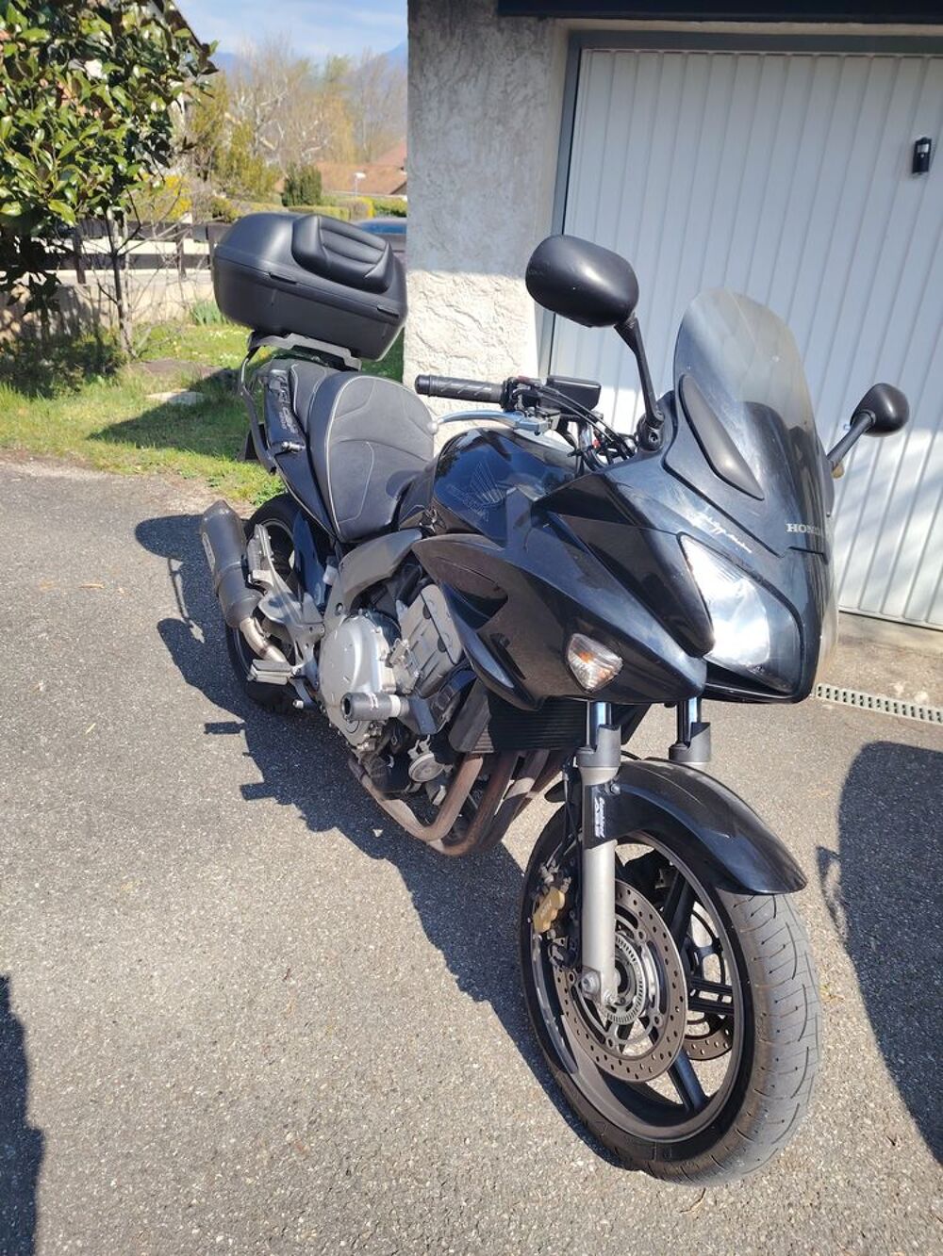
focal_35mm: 24
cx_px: 472
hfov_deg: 56.8
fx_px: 872
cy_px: 628
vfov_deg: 71.6
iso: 167
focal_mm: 5.25
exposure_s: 1/900
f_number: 1.75
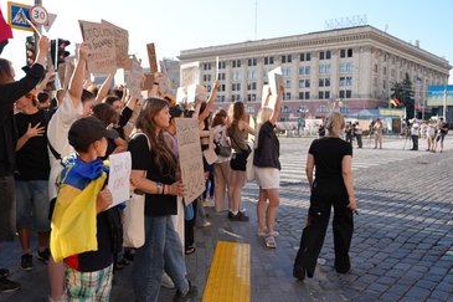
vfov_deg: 38.8
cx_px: 211
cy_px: 145
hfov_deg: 55.8
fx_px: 428
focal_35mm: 34
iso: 80
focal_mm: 31
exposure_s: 1/250
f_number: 4
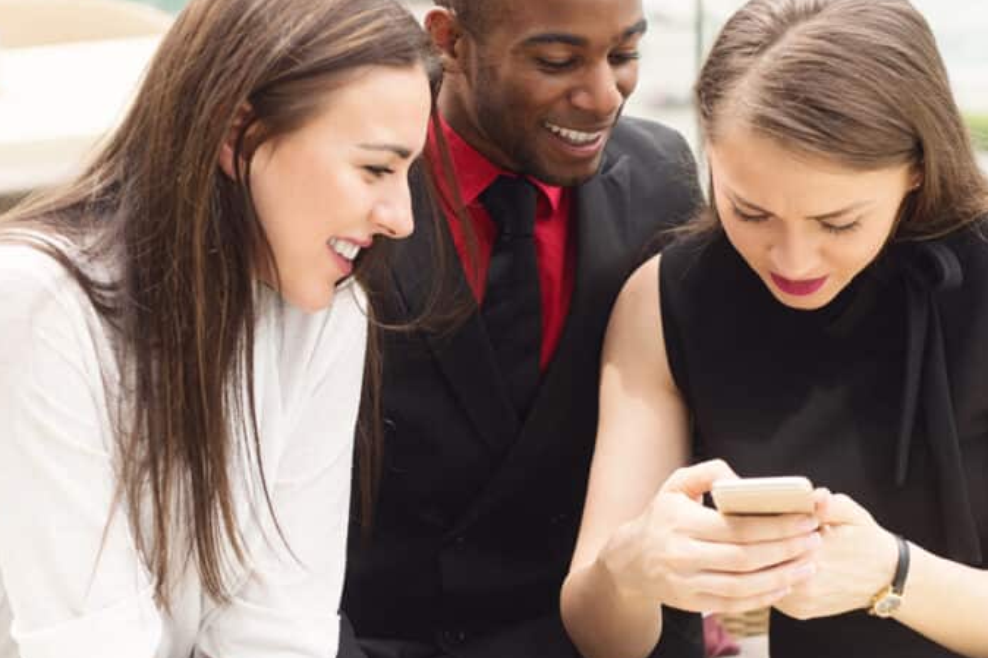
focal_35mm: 76
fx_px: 2085
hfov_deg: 26.7
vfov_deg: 17.9
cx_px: 525
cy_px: 300
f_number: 2.8
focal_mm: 50
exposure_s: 1/320
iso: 100
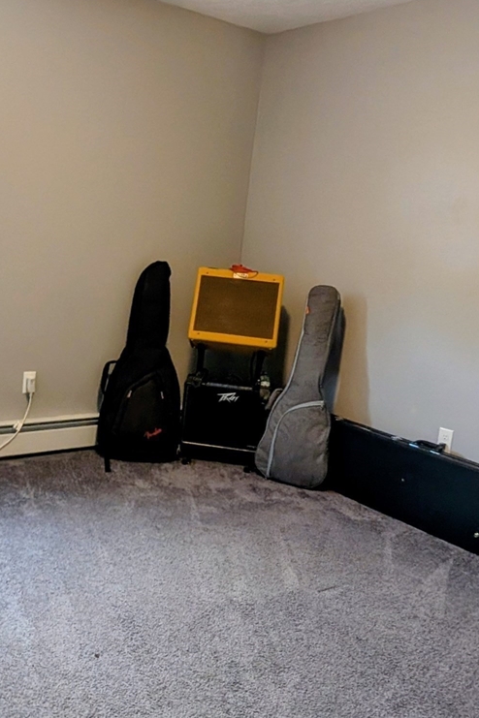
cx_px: 136
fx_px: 459
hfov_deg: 53.3
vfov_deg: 76.1
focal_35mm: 23
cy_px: 363
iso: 51
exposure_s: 1/40
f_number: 2.2
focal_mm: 2.22
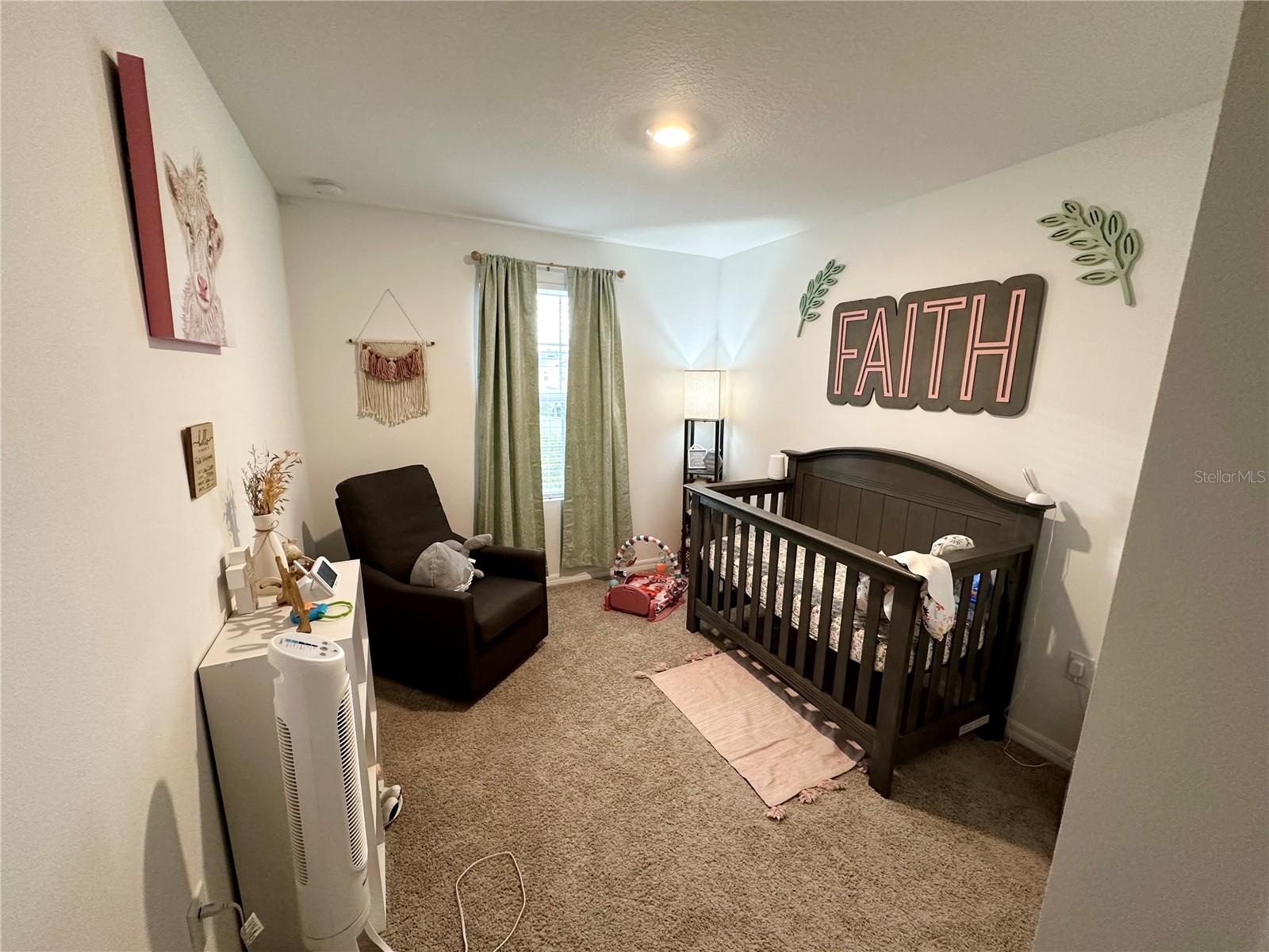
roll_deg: -1.6
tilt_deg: -10.8
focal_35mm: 14
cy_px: 476
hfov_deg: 102.1
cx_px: 634
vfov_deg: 85.7
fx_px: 513
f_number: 2.2
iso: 250
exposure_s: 1/60
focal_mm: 2.22
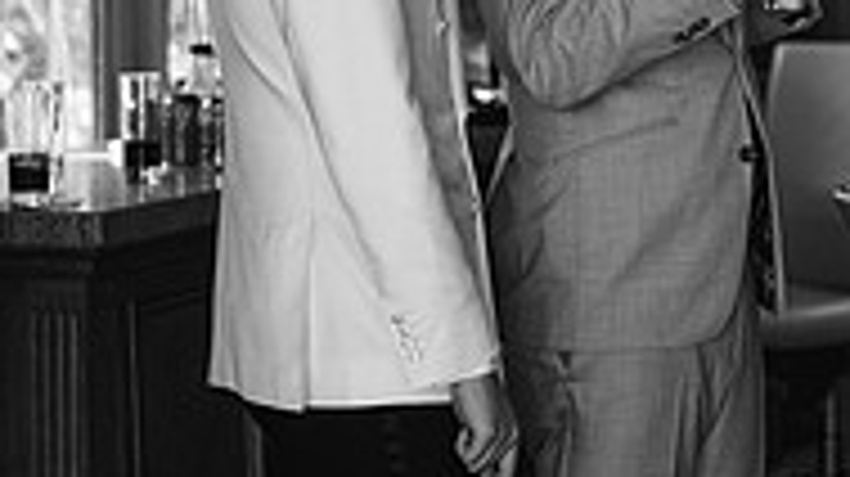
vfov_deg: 7.5
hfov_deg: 13.1
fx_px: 3626
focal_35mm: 161
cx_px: 904
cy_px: -79
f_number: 1.8
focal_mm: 50
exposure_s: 1/250
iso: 250
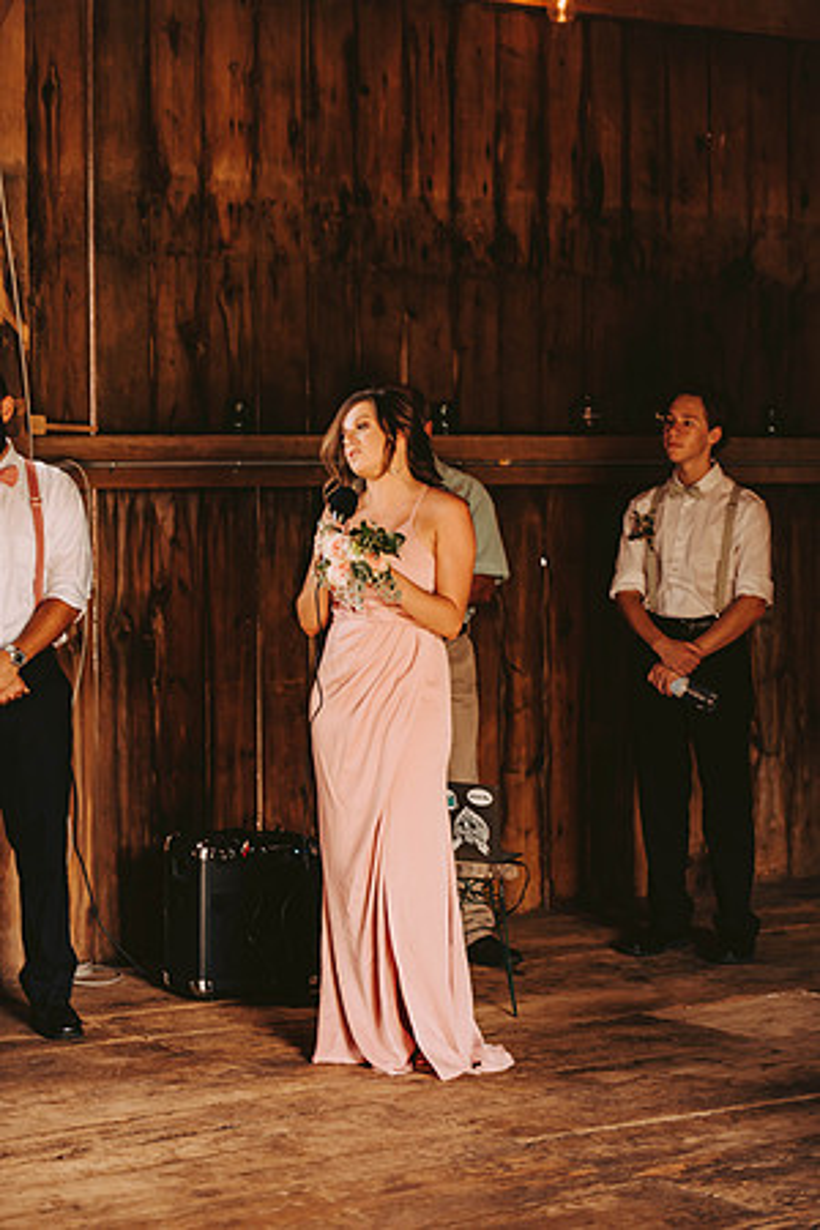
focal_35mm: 90
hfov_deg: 15.2
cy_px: 615
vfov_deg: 22.6
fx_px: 3075
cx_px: 410
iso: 320
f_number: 2.8
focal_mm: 90
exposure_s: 1/100
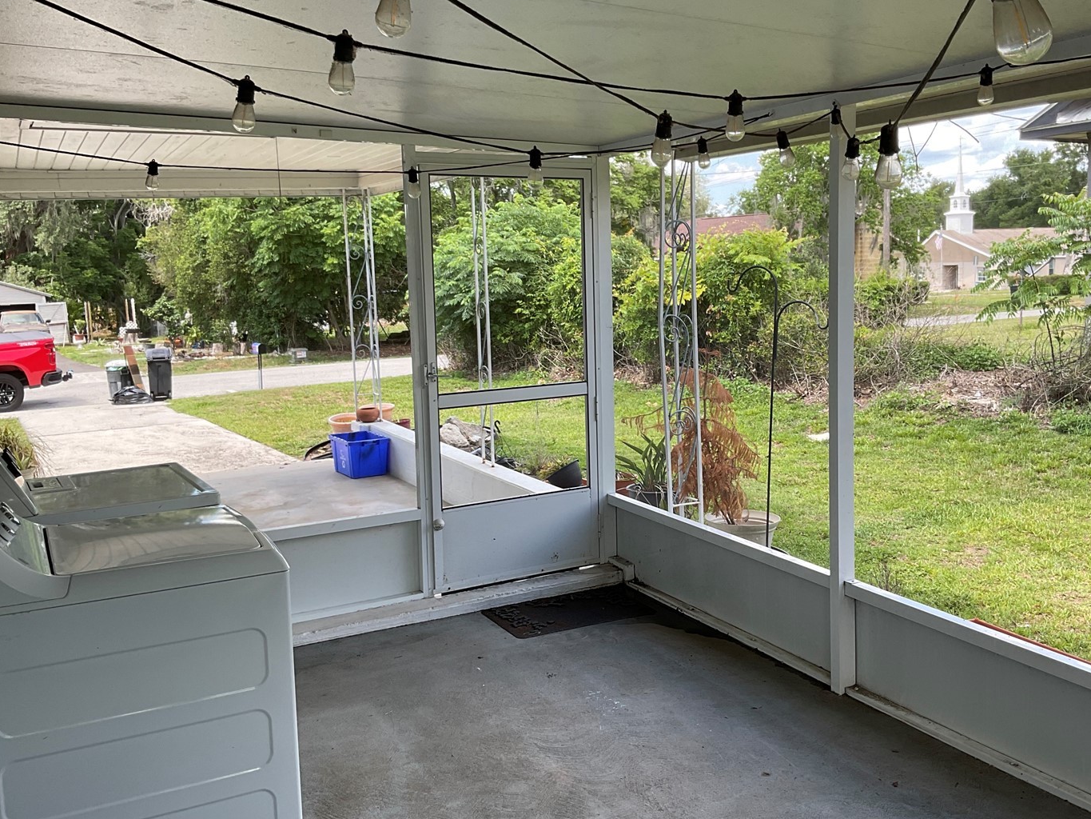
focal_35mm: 34
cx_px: 625
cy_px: 378
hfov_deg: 53.8
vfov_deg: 41.8
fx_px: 1072
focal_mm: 3
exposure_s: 1/130
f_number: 1.8
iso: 16
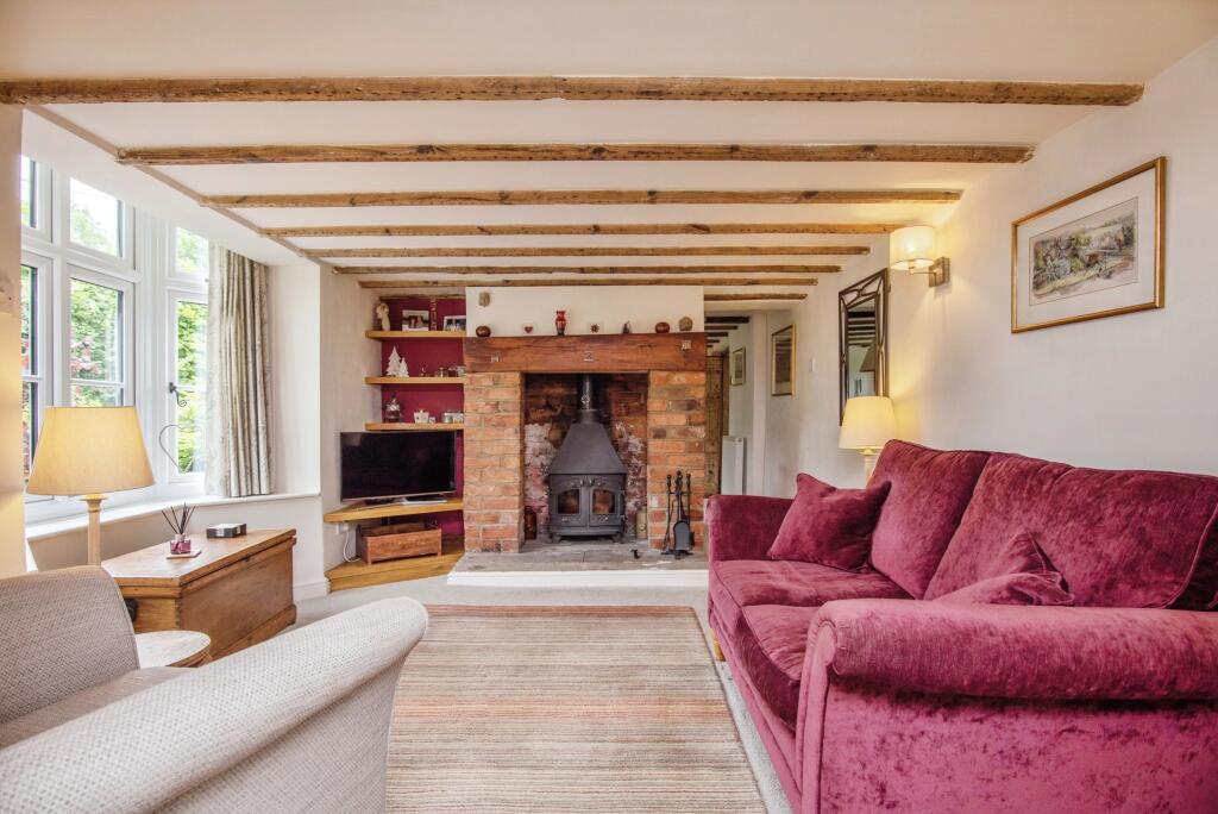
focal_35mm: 17
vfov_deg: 70.5
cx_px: 609
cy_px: 407
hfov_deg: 93.2
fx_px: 575
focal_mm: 17
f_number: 7.1
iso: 400
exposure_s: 1/60
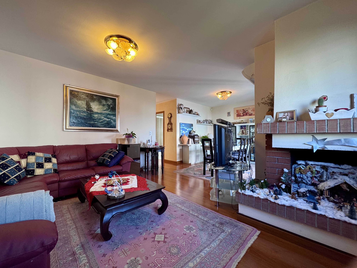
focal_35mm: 14
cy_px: 134
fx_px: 144
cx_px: 178
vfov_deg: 85.7
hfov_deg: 102.1
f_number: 2.2
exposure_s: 1/50
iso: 200
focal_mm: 2.22
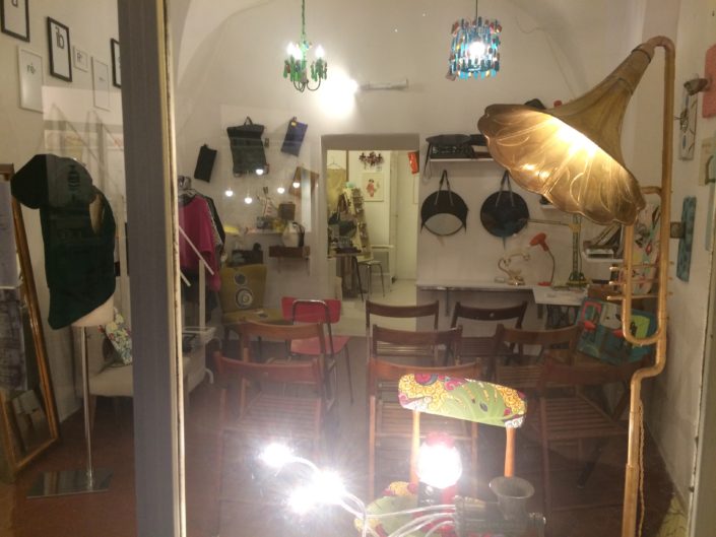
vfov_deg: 48.2
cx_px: 358
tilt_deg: -9.5
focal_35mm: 29
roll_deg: -0.9
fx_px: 600
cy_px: 268
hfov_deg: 61.7
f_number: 2.2
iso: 200
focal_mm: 4.15
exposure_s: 1/33
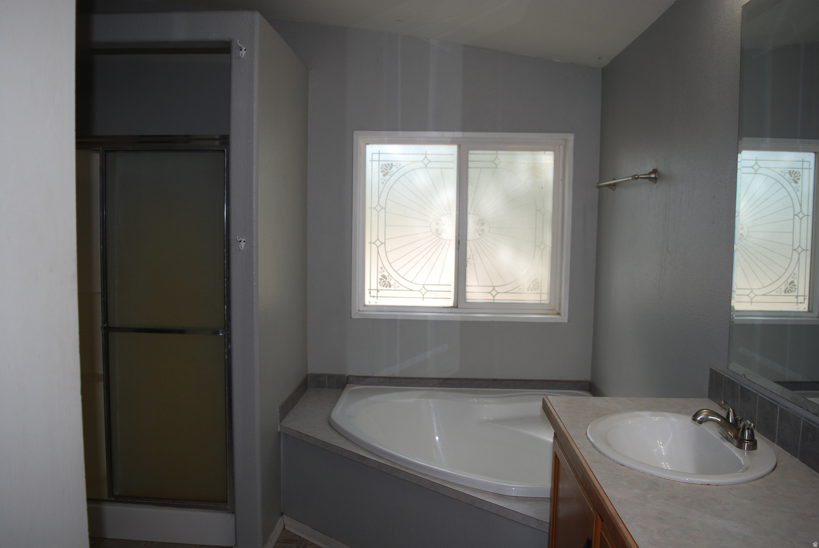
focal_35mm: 27
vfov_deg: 48.1
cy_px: 274
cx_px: 410
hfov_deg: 67.3
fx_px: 615
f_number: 3.5
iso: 125
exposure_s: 1/125
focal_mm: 18
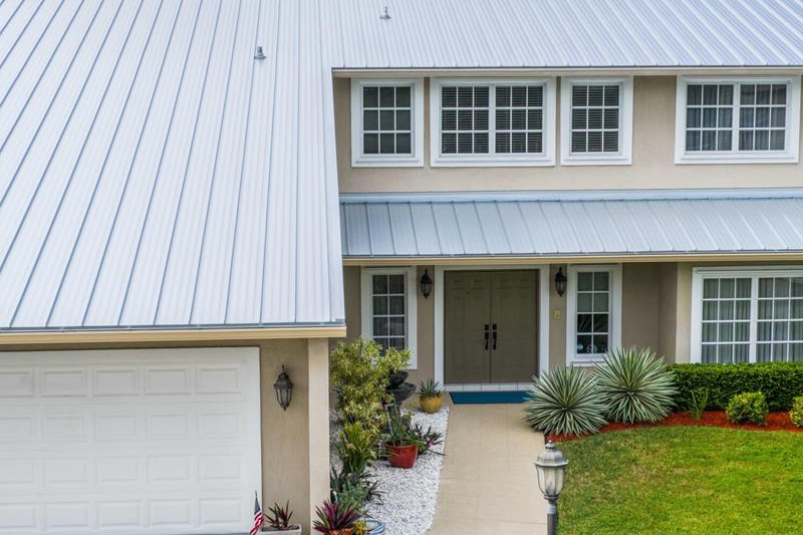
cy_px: 287
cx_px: 384
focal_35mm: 56
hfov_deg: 35.6
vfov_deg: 24.2
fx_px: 1249
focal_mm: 14.45
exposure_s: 1/200
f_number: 5
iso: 100
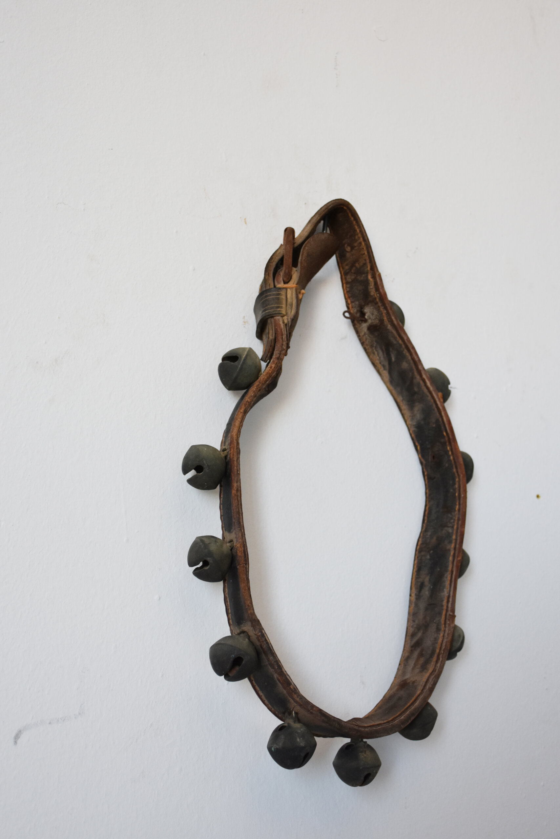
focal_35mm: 51
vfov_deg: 38.9
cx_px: 280
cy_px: 420
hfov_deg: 26.5
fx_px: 1190
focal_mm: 34
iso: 800
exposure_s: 1/125
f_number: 5.6
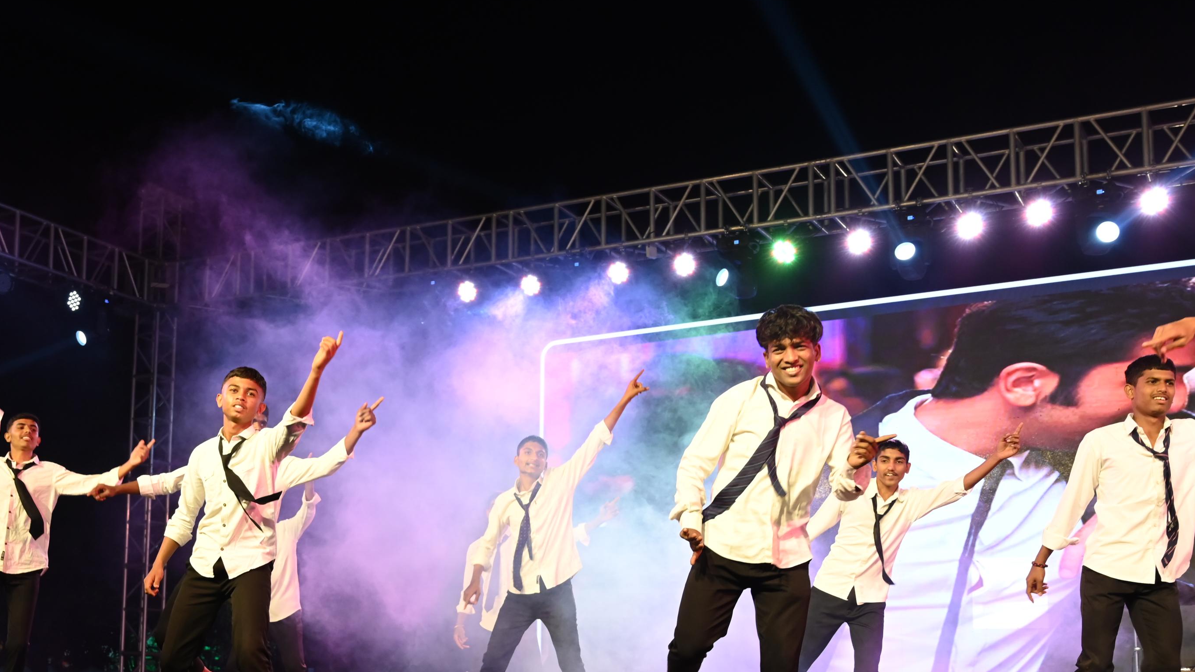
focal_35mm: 47
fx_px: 1489
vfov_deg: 25.1
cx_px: 396
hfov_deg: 43.1
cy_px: 524
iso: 1600
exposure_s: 1/160
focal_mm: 32
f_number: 5.6
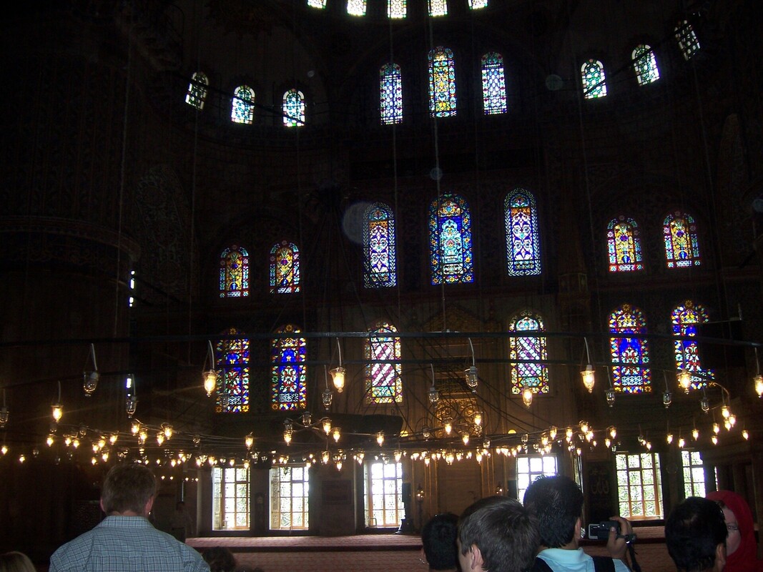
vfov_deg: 39.6
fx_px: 793
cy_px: 286
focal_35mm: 36
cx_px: 382
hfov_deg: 51.4
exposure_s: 1/60
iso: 125
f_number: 2.8
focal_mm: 6.2
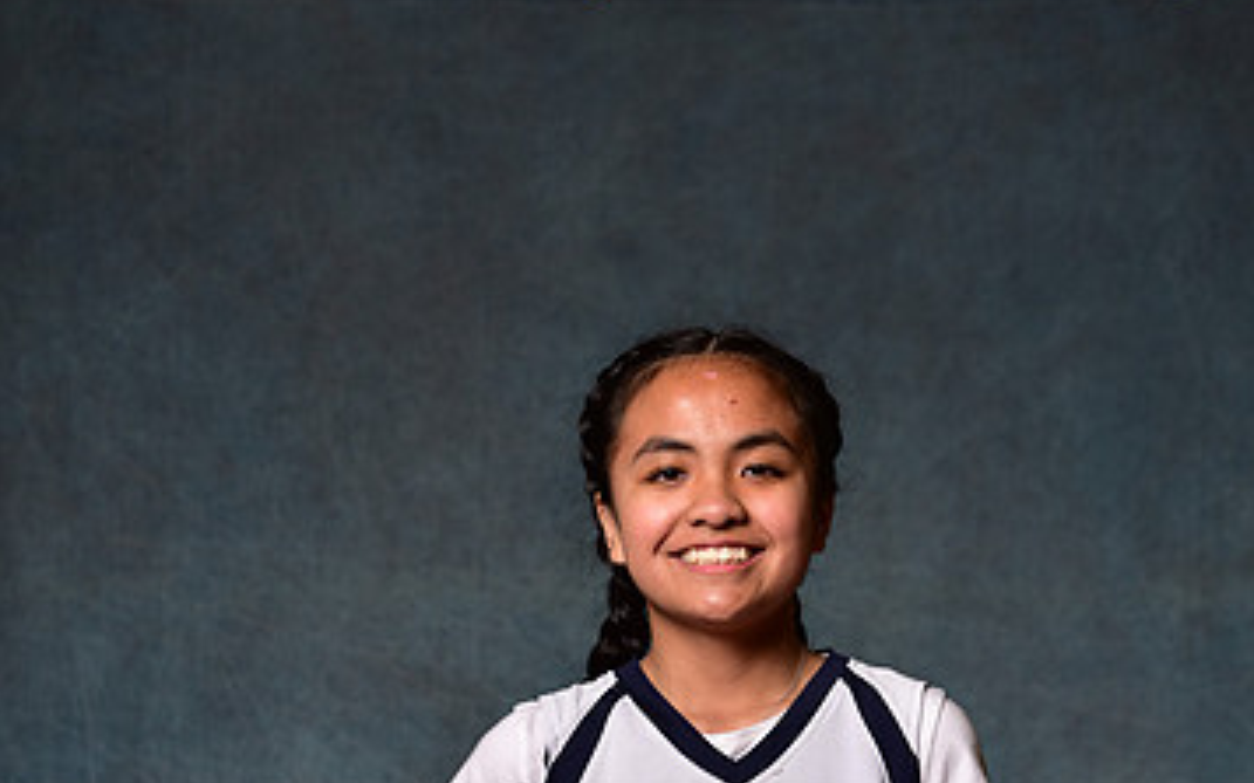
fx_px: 3964
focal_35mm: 116
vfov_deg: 11.1
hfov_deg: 18.0
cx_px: 645
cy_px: 836
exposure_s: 1/200
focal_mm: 70
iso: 100
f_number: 5
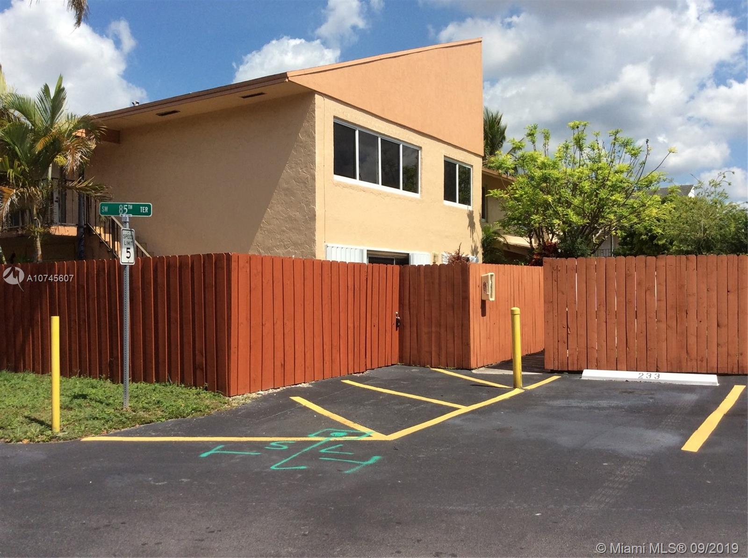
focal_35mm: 32
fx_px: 690
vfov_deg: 44.0
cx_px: 374
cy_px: 279
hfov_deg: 56.9
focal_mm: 3.3
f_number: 2.4
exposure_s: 1/2045
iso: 32
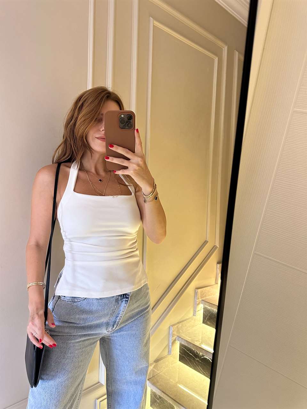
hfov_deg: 56.8
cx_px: 154
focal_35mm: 24
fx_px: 284
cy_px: 204
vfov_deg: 71.6
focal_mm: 6.86
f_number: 1.78
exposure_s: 1/60
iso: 320
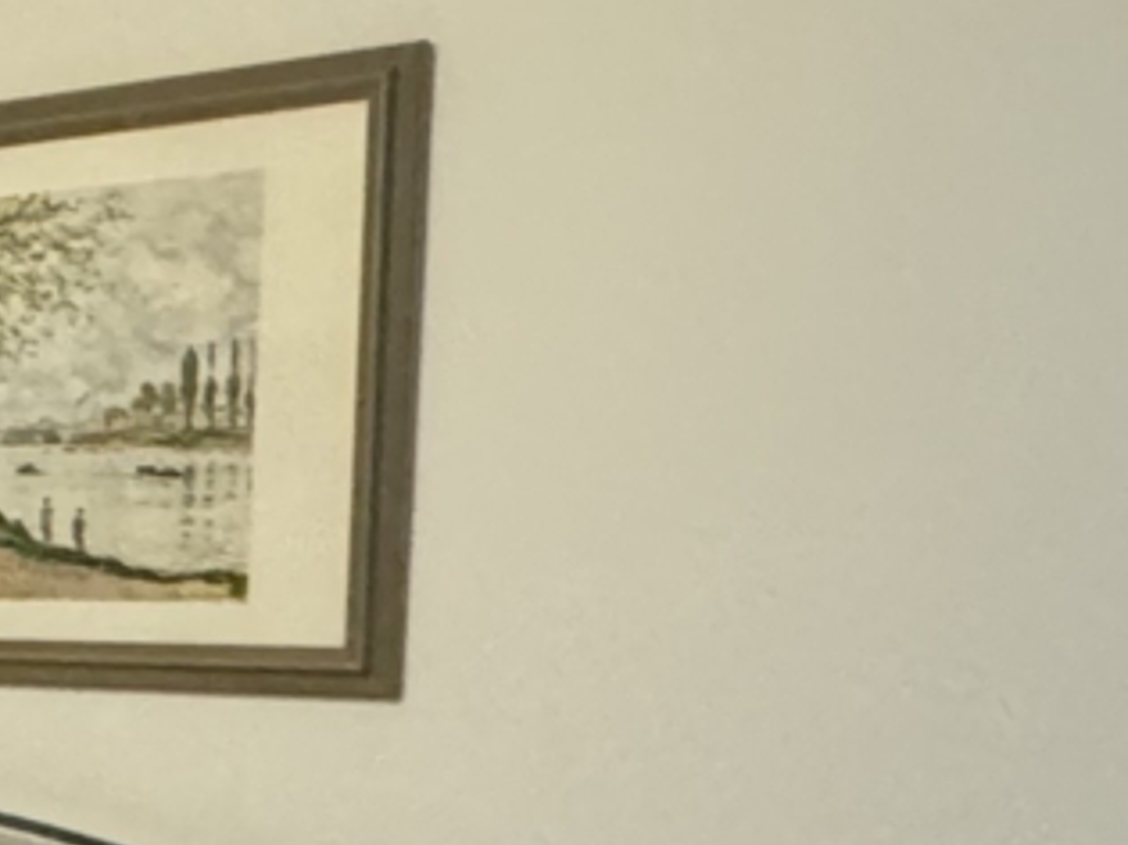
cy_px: 738
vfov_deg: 18.2
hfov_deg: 17.8
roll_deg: -0.5
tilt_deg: -3.2
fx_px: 2606
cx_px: -1071
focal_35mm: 80
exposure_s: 1/50
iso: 1000
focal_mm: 2.22
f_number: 2.2
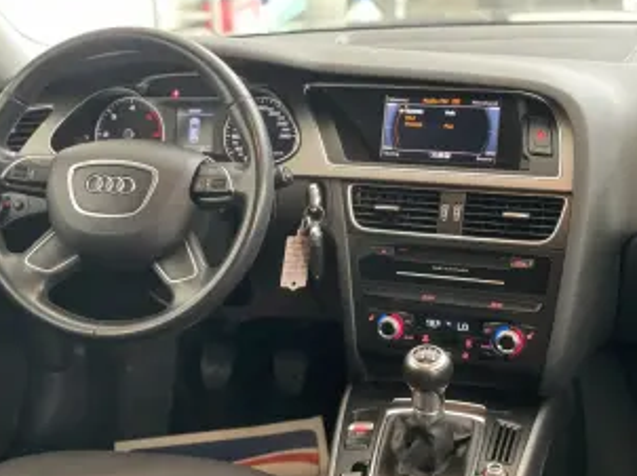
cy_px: 261
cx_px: 259
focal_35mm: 62
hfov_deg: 31.1
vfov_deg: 23.6
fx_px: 1140
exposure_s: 1/37
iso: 500
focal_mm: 6
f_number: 2
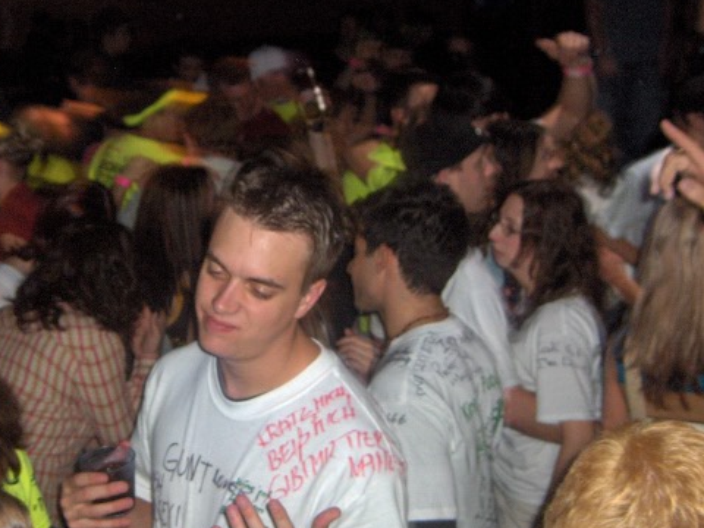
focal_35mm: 52
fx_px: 1058
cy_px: 264
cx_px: 283
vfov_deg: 28.0
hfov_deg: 36.7
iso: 100
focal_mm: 8
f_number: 2.8
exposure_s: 1/60
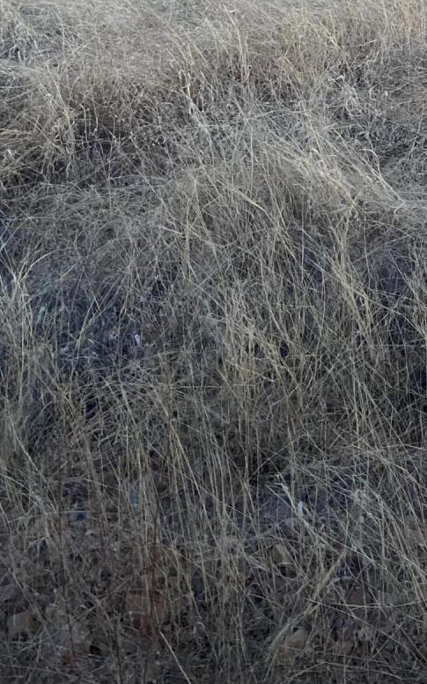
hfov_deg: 17.2
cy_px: -60
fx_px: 1322
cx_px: 570
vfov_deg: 26.7
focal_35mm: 71
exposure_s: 1/60
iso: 320
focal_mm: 4.25
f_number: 1.8
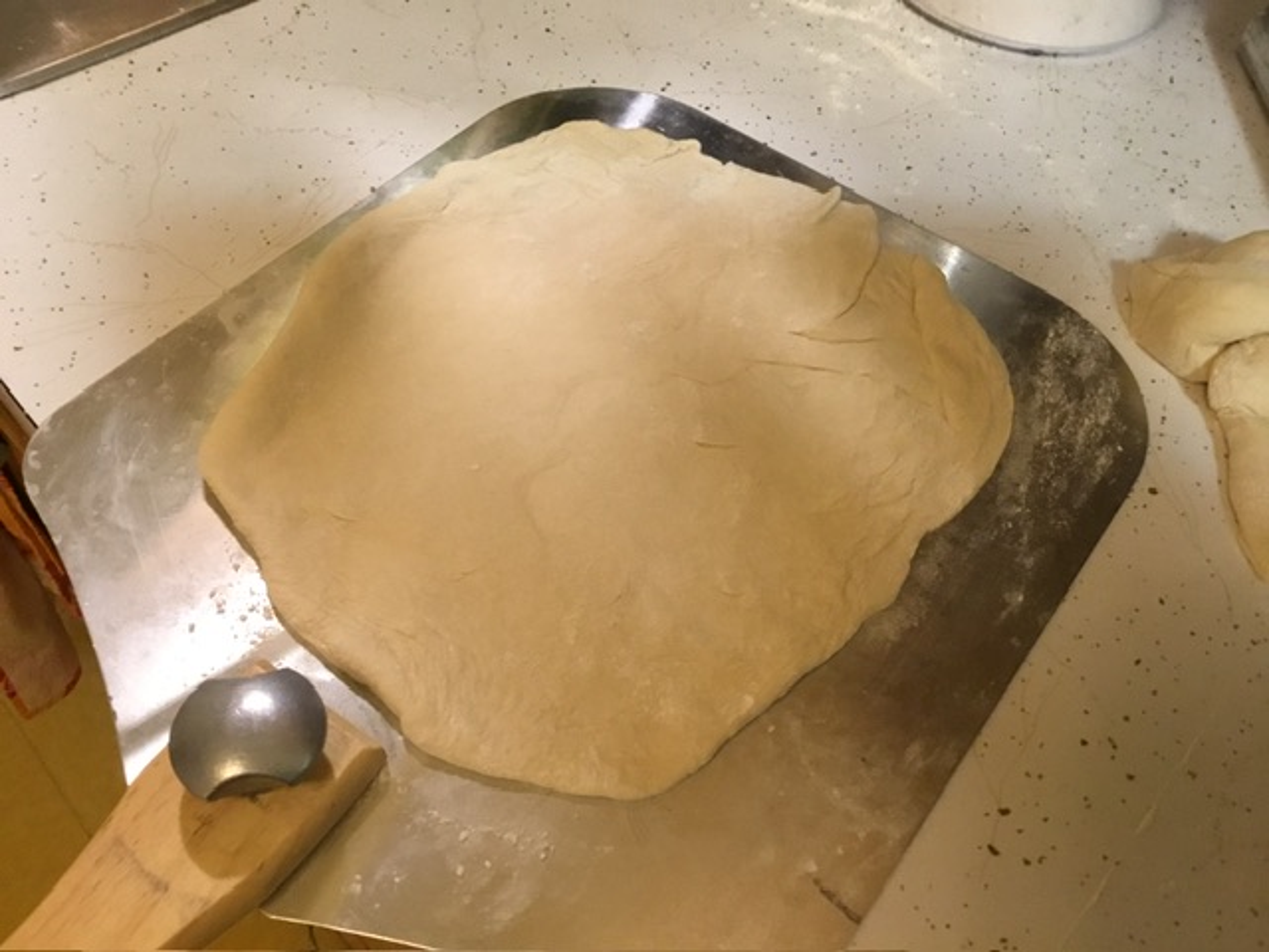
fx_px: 1136
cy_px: 476
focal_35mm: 31
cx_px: 634
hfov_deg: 58.4
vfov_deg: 45.4
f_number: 2.4
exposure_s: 1/24
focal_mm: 3.3
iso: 200
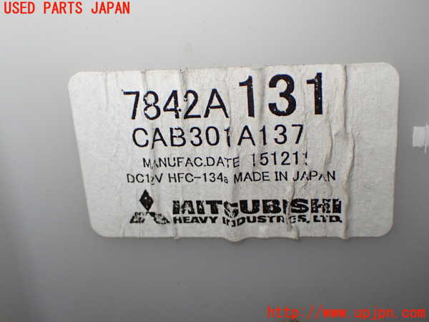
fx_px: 669
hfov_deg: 35.5
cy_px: 161
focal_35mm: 54
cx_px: 214
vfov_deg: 27.0
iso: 640
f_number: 3.3
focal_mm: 9.65
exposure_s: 1/200
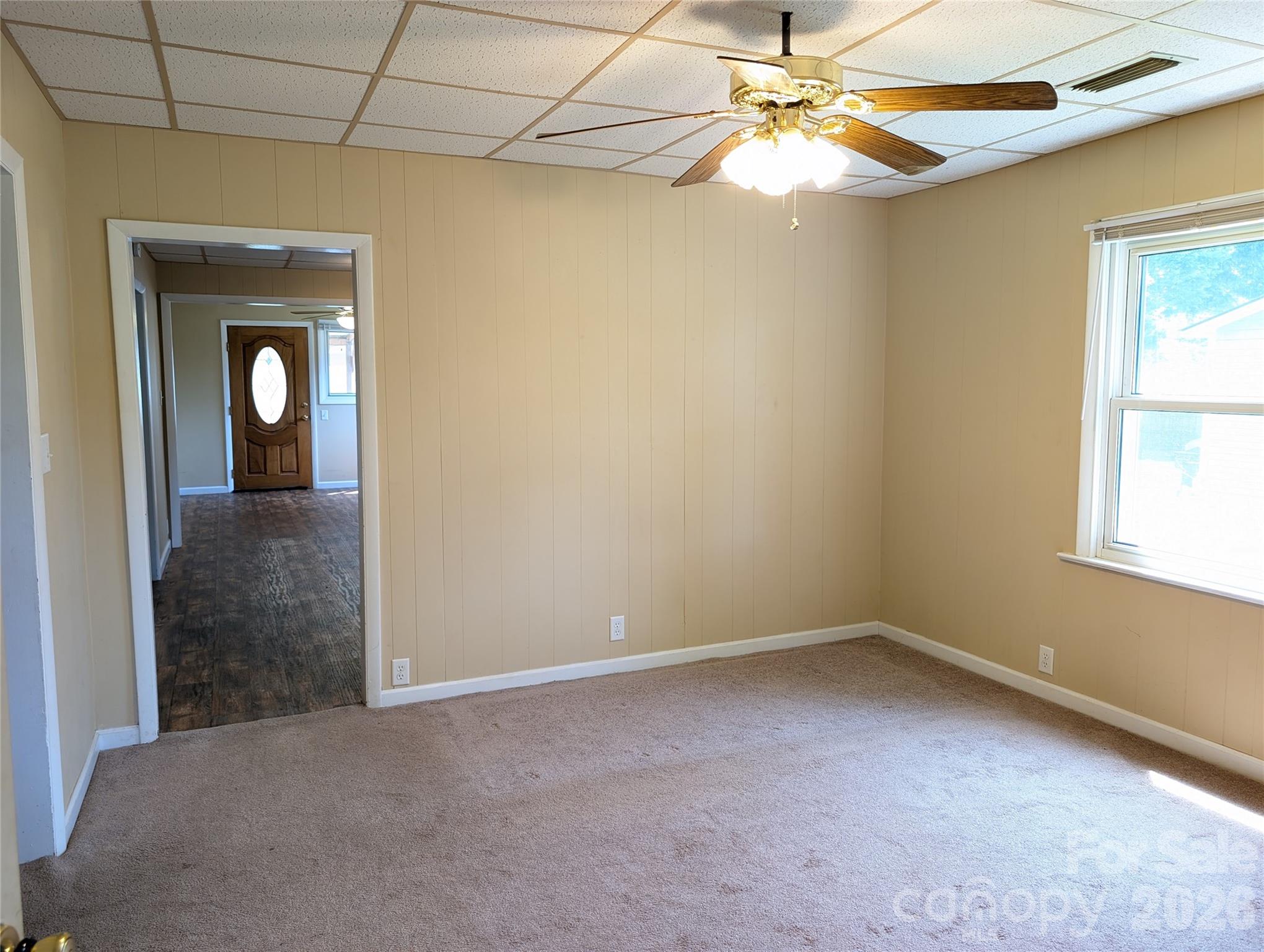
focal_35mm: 24
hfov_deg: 71.5
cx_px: 632
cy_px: 476
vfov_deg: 56.9
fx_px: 878
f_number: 1.68
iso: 220
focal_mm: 6.9
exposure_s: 1/60
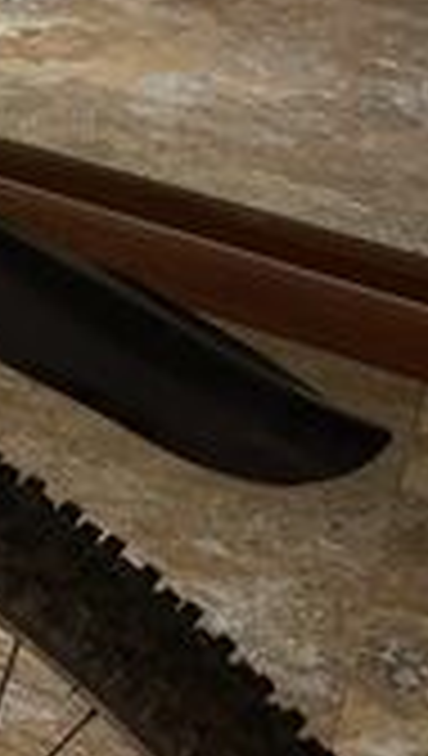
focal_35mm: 128
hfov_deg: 8.4
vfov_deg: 16.7
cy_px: 270
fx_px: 2572
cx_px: -734
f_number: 1.6
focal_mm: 5.1
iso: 40
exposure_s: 1/122
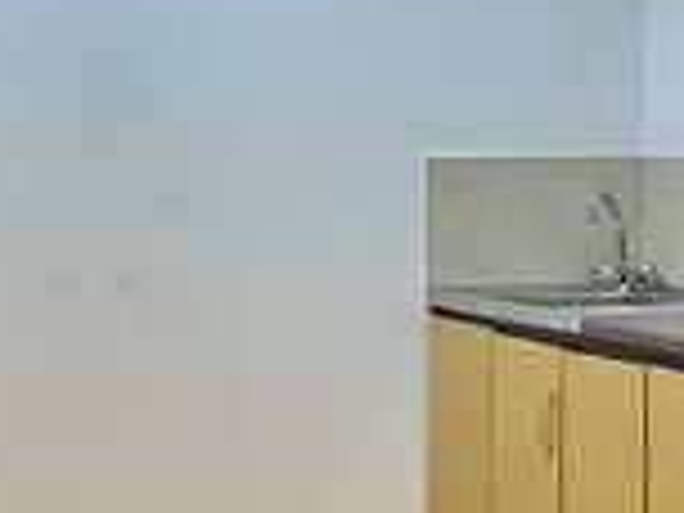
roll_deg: -0.4
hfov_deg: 15.5
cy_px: 140
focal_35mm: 126
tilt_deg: +0.9
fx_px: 2490
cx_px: 621
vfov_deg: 11.7
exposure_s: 1/100
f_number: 1.78
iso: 100
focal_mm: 6.76
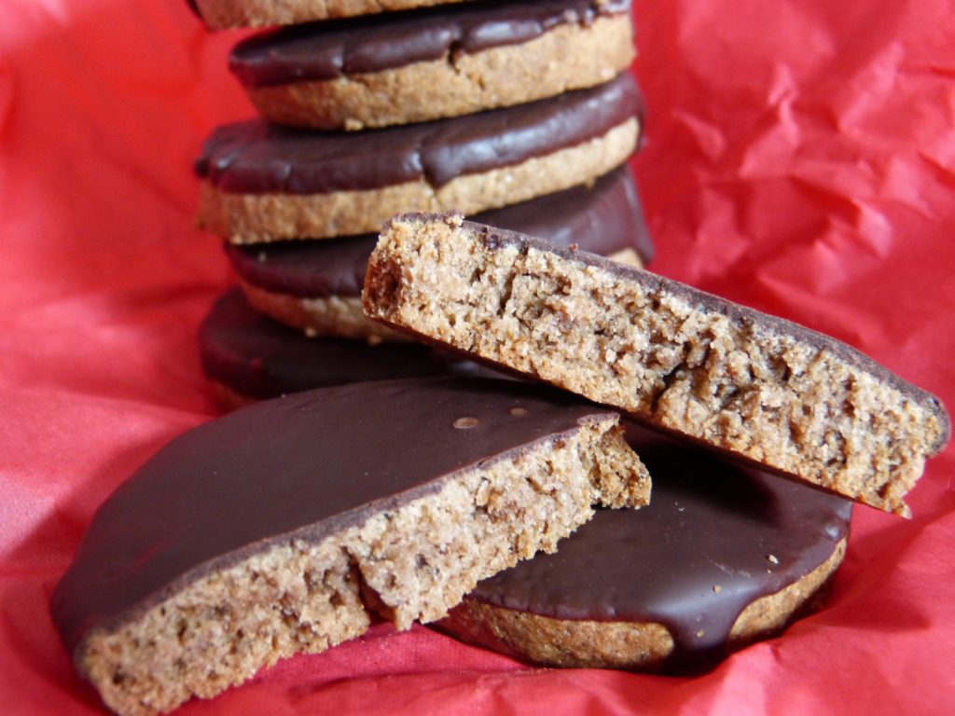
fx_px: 1407
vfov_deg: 28.6
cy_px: 358
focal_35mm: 51
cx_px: 478
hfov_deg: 37.5
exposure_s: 1/10
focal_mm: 8.7
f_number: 3.2
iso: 400
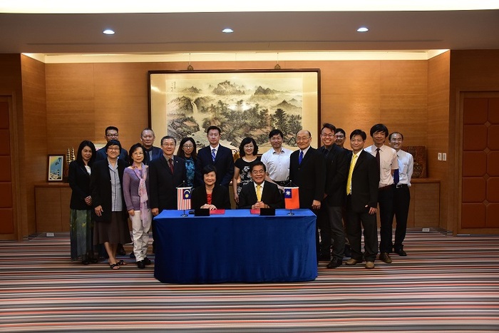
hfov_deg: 57.2
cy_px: 166
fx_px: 457
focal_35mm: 33
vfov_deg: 40.0
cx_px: 250
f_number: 3.5
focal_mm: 22
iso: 1000
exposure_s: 1/40
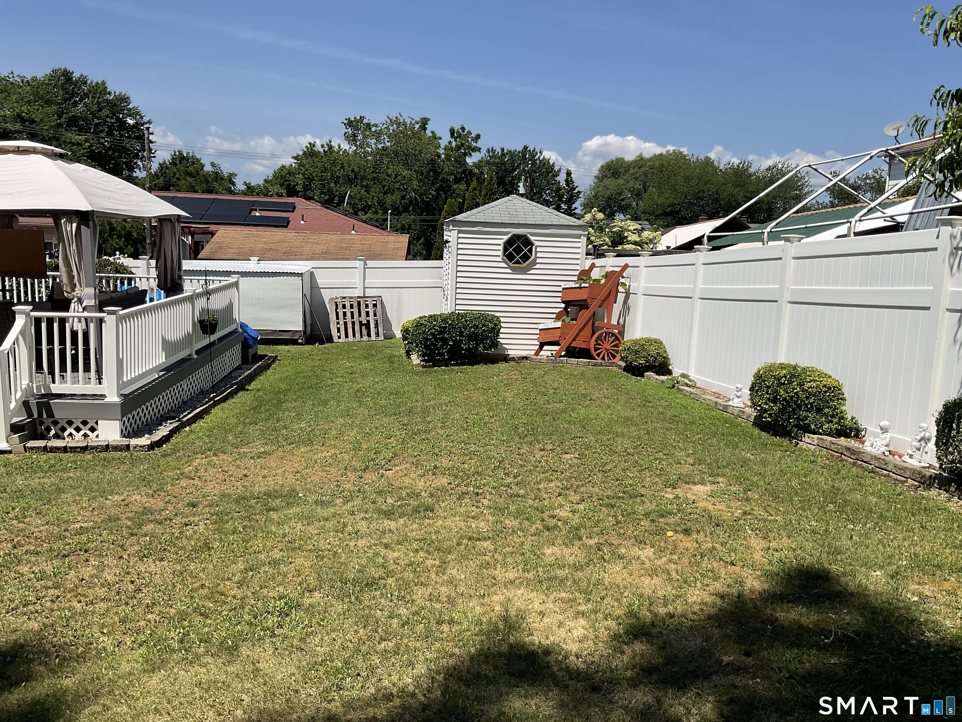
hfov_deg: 61.7
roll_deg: -2.1
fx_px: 806
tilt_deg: -9.0
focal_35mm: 29
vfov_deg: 48.2
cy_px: 361
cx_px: 481
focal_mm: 3
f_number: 1.8
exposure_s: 1/2801
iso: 16
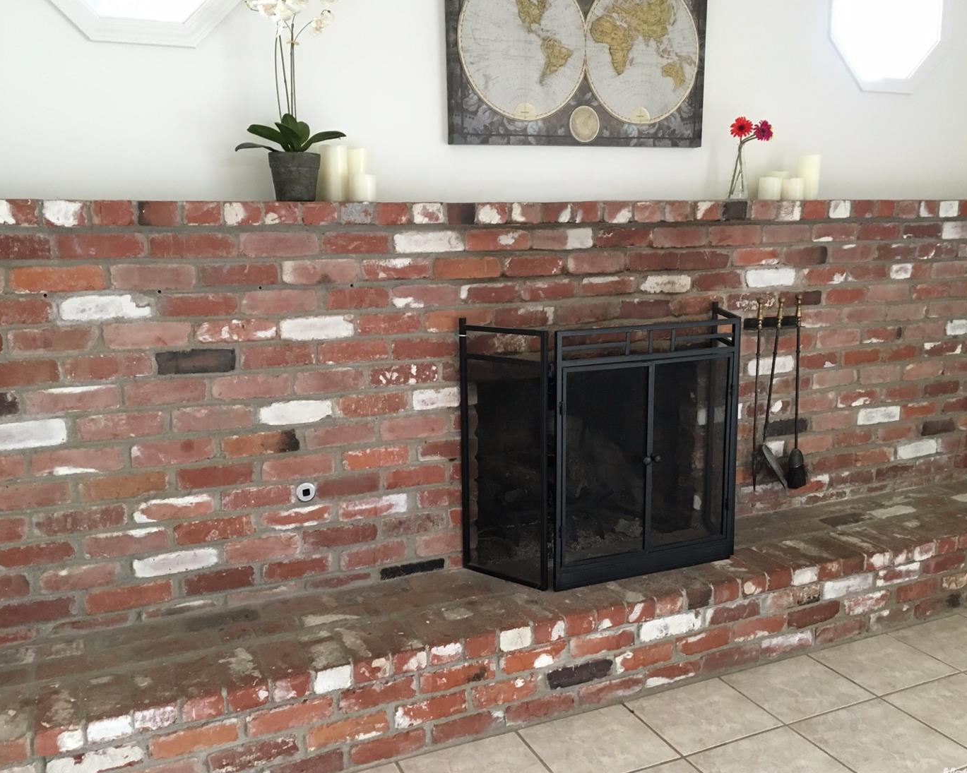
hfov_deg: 57.2
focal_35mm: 31
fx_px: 887
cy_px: 385
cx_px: 482
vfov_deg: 47.1
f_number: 2.2
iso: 200
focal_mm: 4.15
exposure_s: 1/24
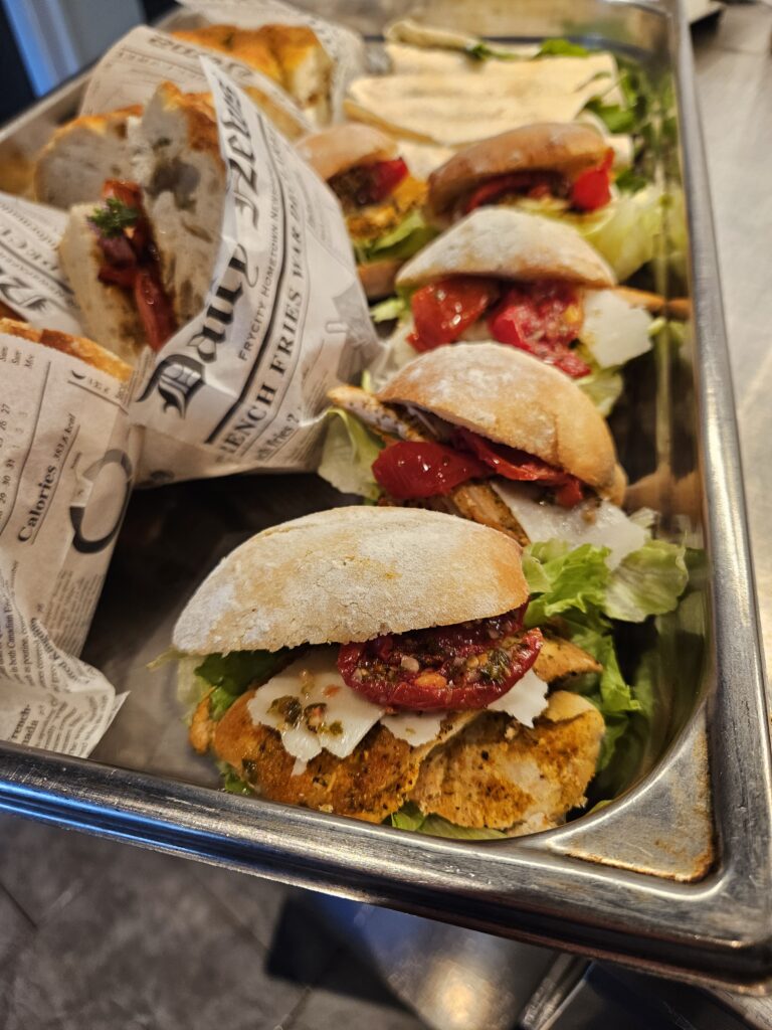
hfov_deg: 58.9
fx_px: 684
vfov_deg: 73.9
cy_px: 515
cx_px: 386
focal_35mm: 23
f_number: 1.8
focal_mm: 5.4
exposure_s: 1/100
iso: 160
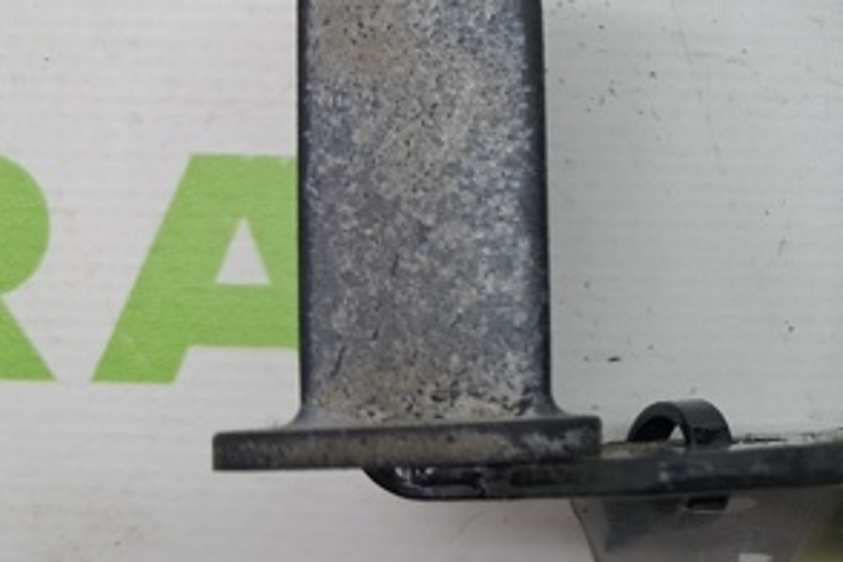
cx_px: 886
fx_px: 1428
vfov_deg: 22.2
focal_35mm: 61
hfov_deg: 30.1
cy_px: 205
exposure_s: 1/50
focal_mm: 4
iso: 50
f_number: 1.8
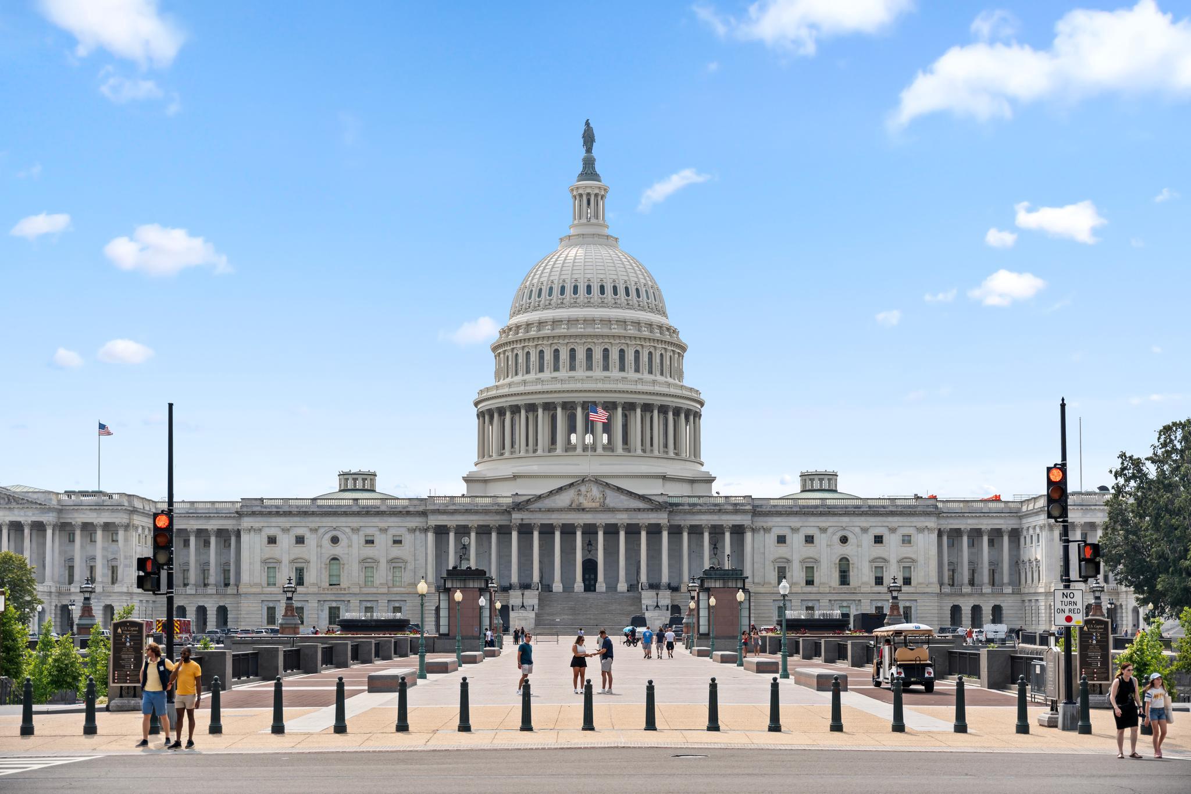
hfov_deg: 39.1
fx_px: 1677
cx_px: 596
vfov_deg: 26.6
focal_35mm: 51
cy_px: 397
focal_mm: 50.7
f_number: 2.8
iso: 100
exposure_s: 1/3200
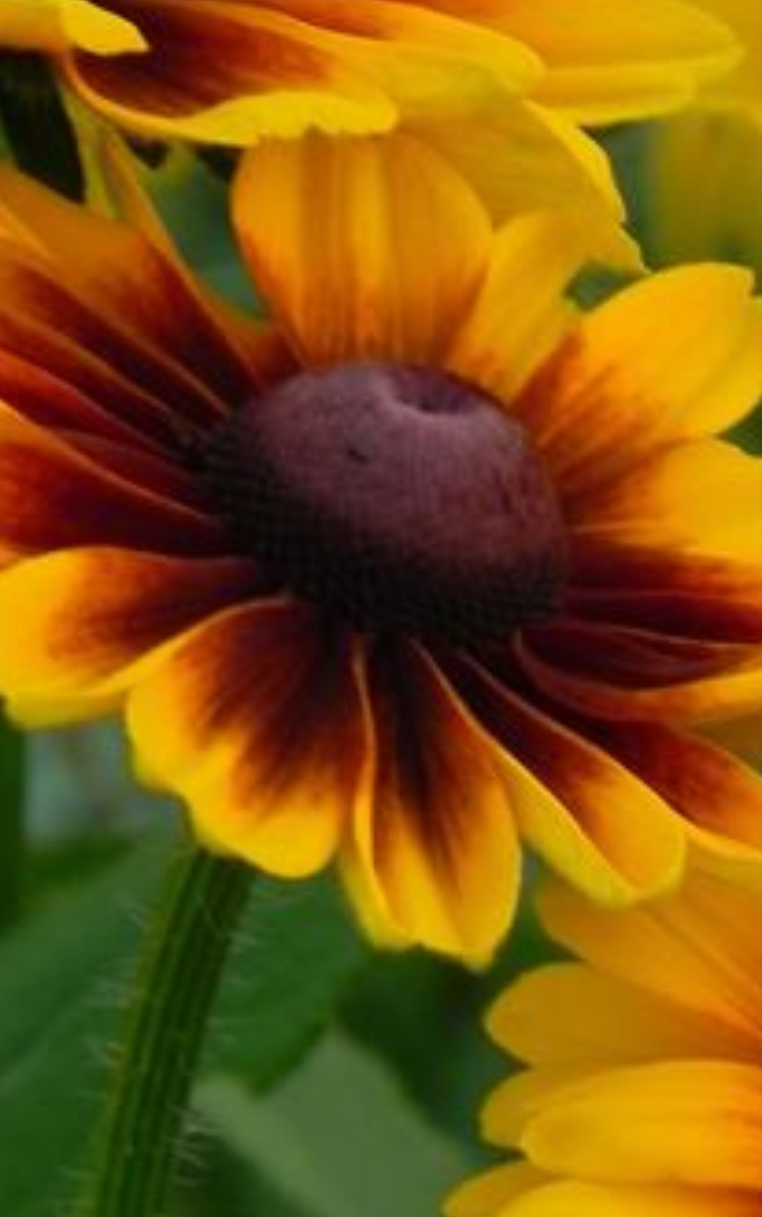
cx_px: 891
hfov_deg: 1.8
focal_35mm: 749
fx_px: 24855
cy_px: 455
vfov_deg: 2.8
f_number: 5
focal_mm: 51.8
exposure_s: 1/30
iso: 160
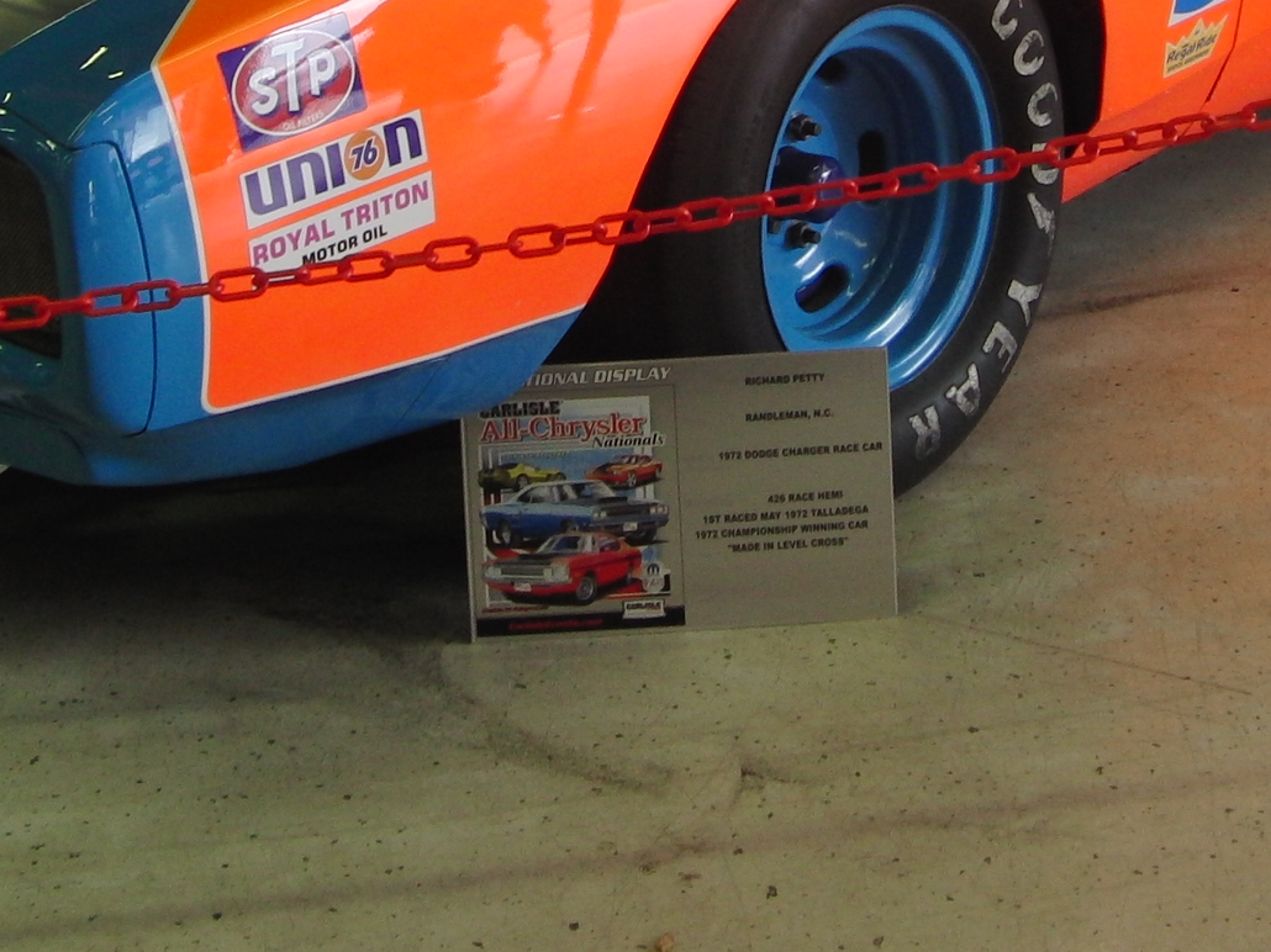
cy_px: -207
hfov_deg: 21.3
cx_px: 711
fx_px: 3377
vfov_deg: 15.4
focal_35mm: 92
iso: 100
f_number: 3
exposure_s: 1/60
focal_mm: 6.5
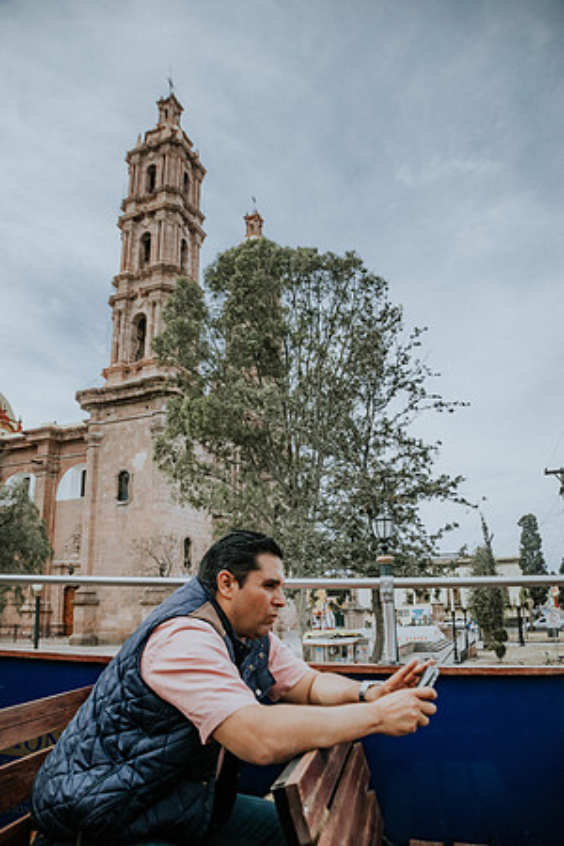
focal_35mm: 24
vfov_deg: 73.7
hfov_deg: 53.1
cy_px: 423
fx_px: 564
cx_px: 282
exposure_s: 1/3200
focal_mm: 16
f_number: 3.5
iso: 250
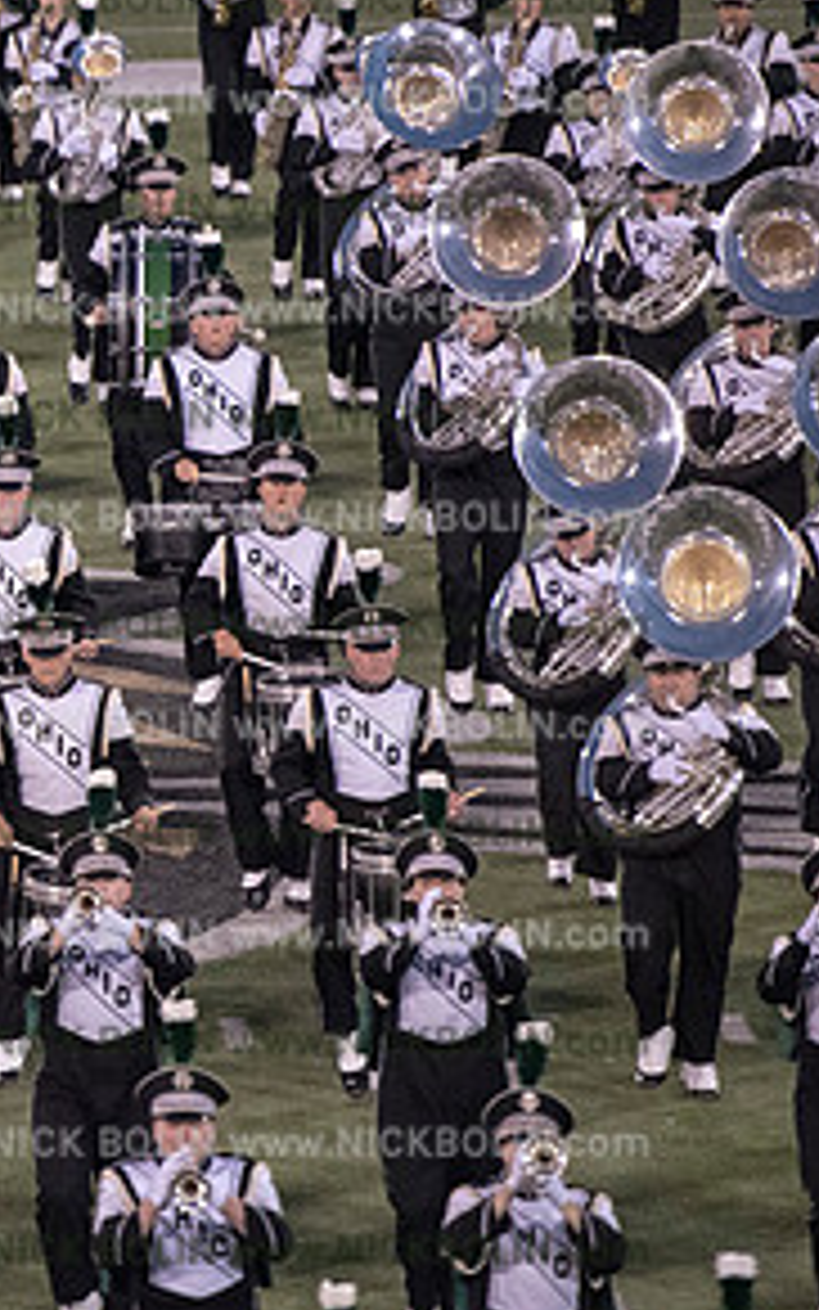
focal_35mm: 406
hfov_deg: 3.2
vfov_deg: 5.2
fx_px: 14492
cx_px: -405
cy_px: 520
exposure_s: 1/1250
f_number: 3.2
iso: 5000
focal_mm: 200
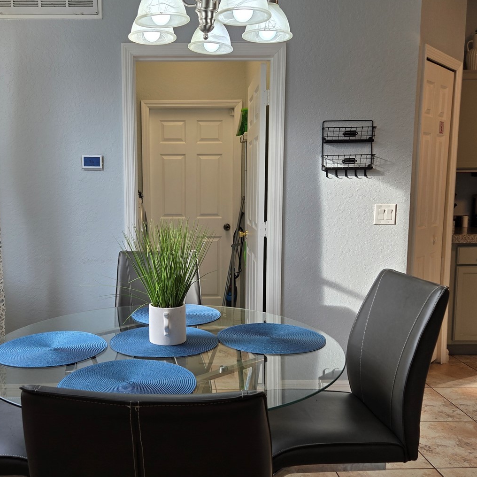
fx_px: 499
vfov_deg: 51.1
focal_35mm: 32
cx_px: 169
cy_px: 246
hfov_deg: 50.4
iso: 32
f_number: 1.8
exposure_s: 1/120
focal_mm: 5.4
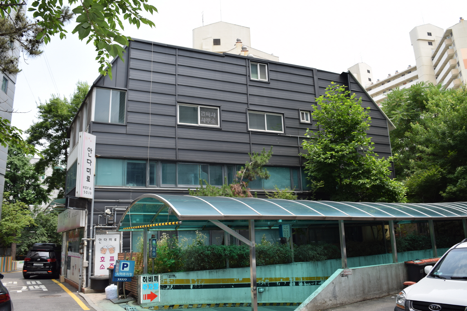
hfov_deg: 67.4
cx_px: 234
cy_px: 156
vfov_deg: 47.9
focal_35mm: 27
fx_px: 350
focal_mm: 18
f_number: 8
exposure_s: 1/200
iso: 100
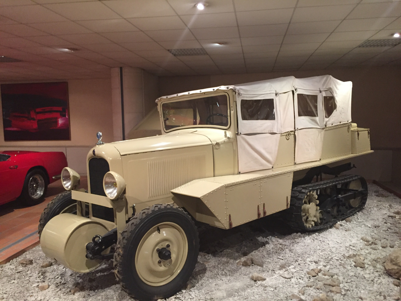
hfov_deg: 61.7
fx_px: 336
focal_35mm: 29
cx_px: 200
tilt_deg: -5.6
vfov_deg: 48.2
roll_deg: -0.1
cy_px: 150
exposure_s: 1/33
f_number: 2.2
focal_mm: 4.15
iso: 250
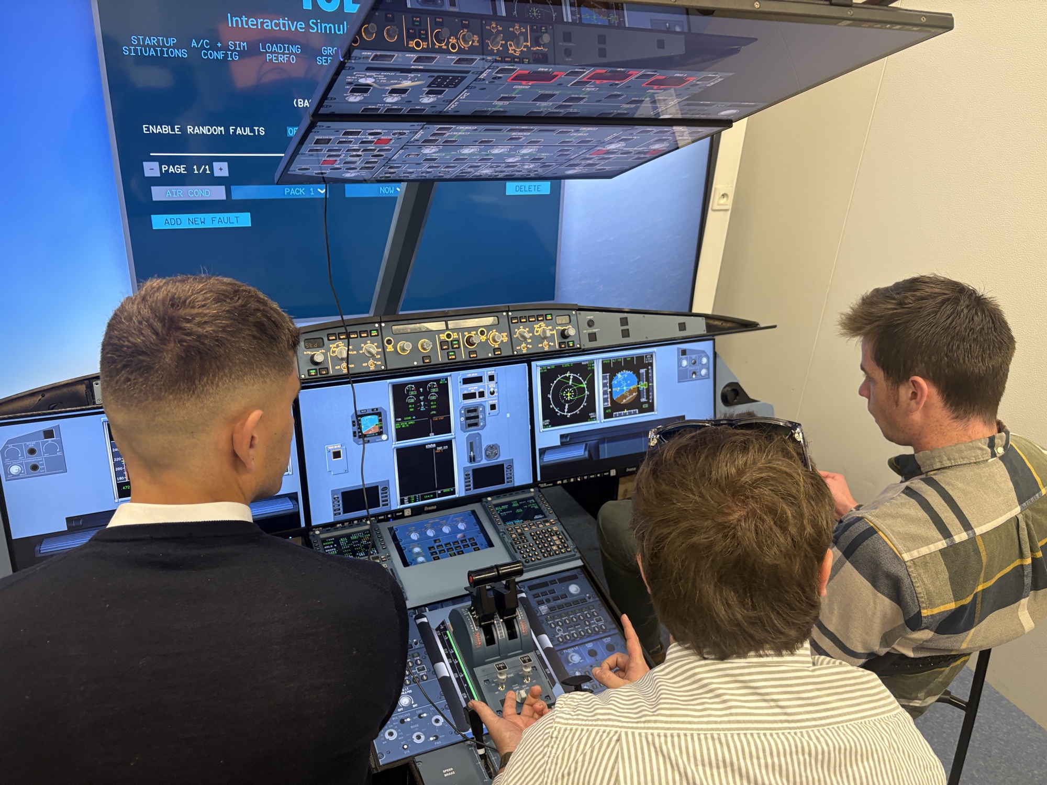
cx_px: 524
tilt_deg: -24.7
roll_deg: -1.8
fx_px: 786
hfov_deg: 67.3
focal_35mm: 26
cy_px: 392
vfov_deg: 53.1
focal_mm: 5.96
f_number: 1.6
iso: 125
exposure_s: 1/50
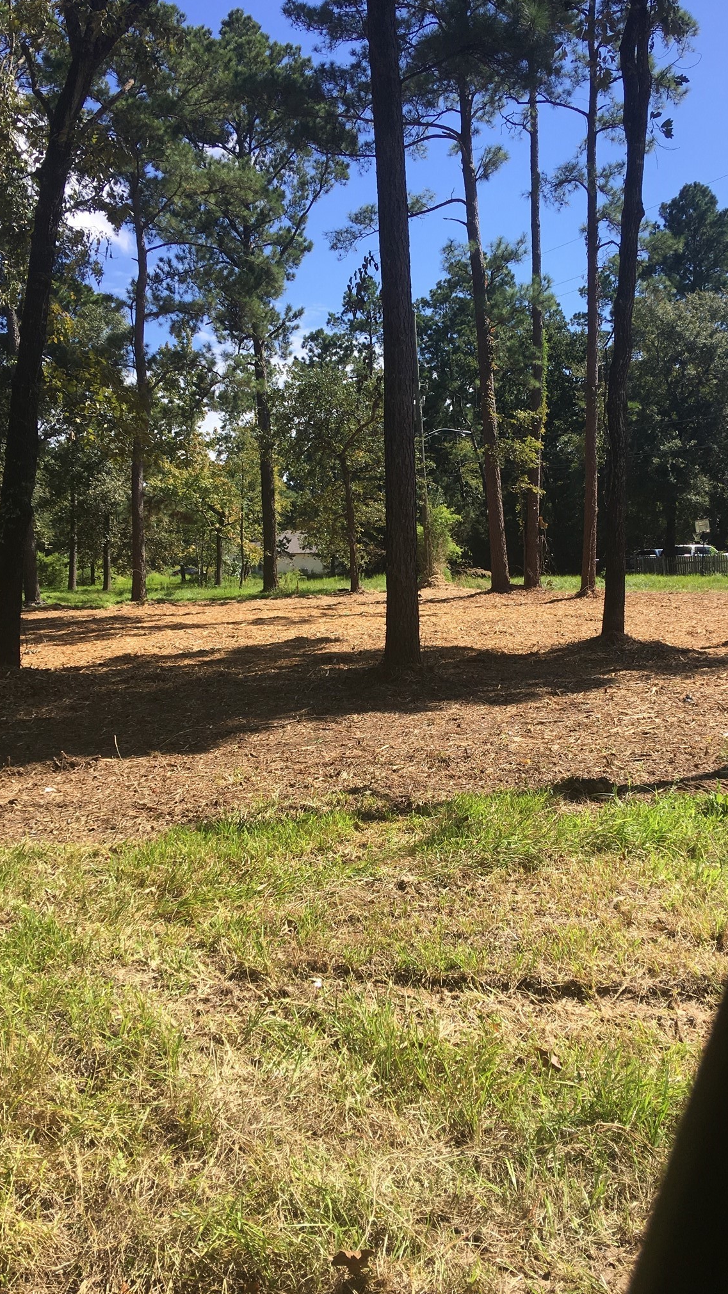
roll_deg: +1.2
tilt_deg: -2.2
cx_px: 412
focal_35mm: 32
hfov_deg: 36.6
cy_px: 641
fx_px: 1098
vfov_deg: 61.0
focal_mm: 4.15
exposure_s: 1/999
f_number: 2.2
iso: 25
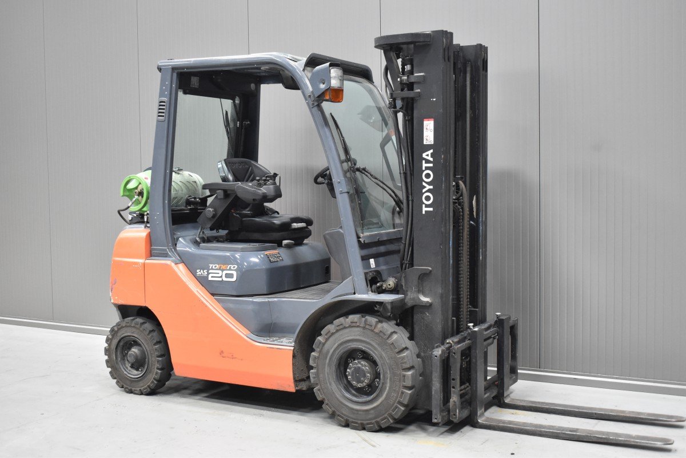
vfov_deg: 30.8
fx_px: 829
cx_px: 343
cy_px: 229
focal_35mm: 44
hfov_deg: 45.0
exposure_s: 1/40
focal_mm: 29
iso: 2000
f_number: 4.5
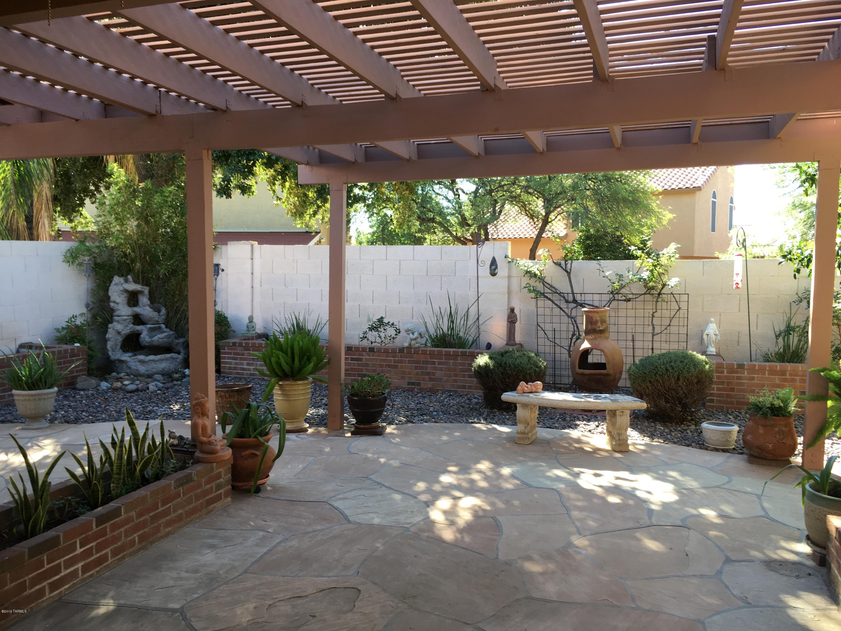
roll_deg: +0.1
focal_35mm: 29
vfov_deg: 48.2
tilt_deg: -3.9
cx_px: 420
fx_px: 705
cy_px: 316
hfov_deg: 61.7
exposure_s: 1/120
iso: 32
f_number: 2.2
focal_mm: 4.15
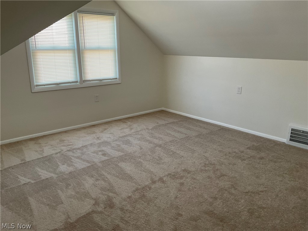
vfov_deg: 48.2
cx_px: 154
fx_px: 258
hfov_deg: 61.7
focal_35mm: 29
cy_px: 116
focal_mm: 3
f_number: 1.8
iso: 64
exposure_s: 1/60
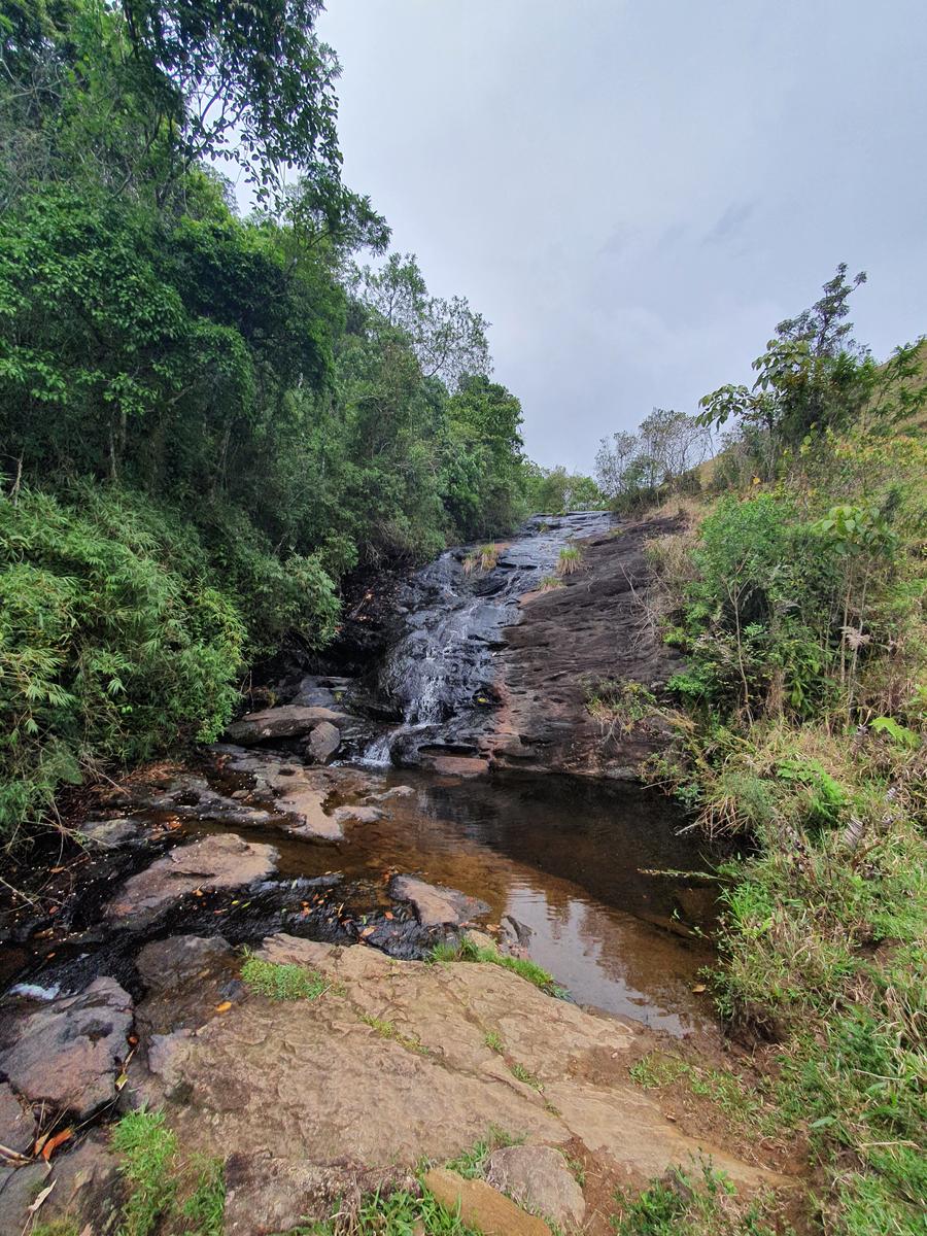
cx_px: 464
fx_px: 464
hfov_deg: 89.9
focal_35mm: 13
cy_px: 618
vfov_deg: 106.2
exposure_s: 1/339
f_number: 2.2
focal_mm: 1.8
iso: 50
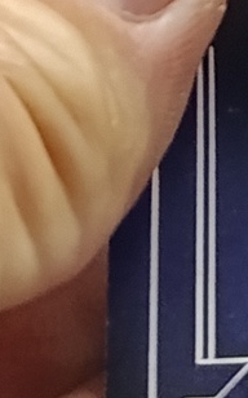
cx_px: 611
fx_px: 2611
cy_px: -881
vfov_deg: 7.4
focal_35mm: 241
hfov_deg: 5.3
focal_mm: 5.24
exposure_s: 1/50
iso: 1250
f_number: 1.7
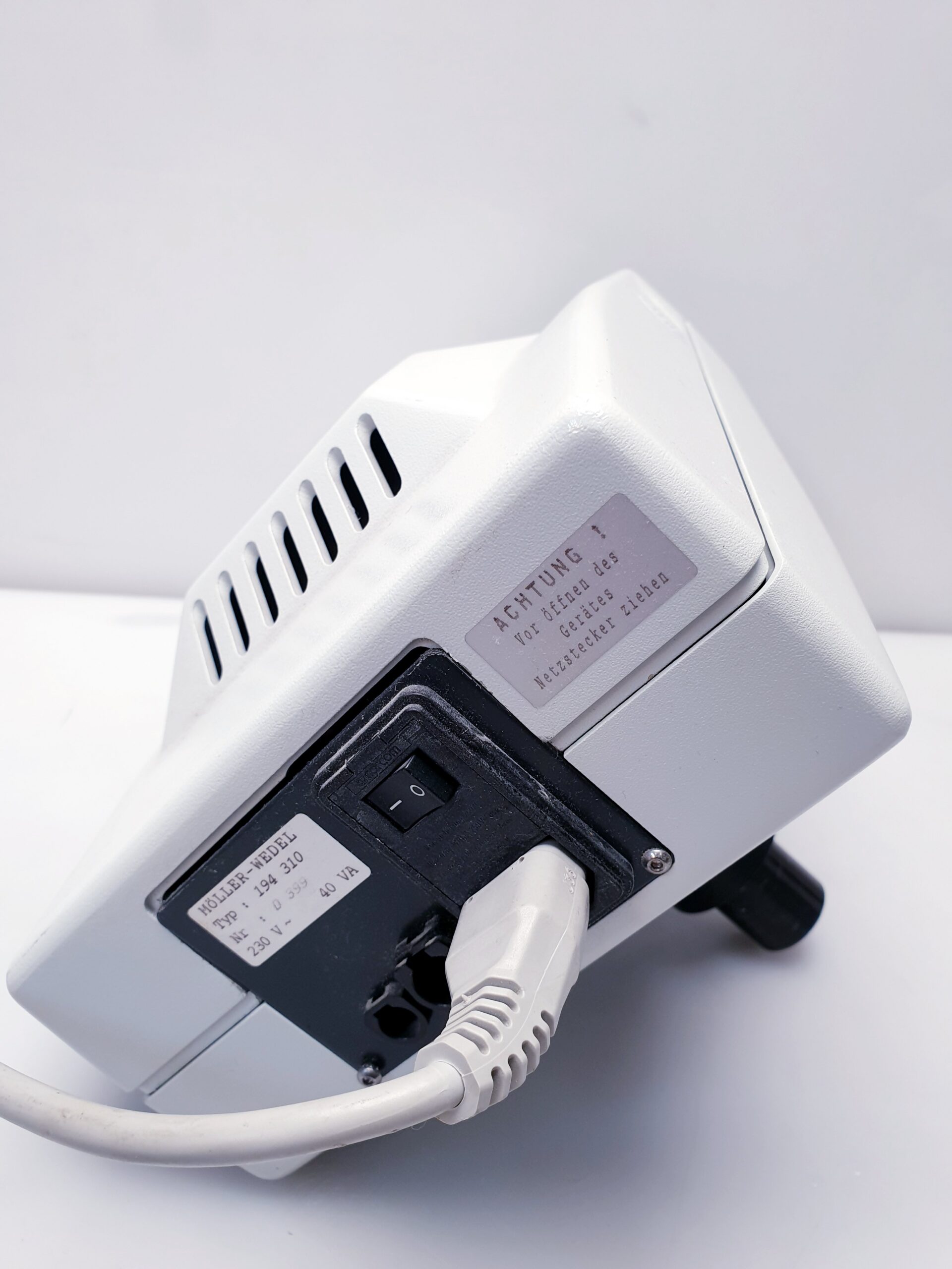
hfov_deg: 53.1
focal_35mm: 26
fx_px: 953
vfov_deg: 67.3
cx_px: 476
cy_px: 634
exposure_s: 1/50
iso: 64
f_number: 2.4
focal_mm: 4.3
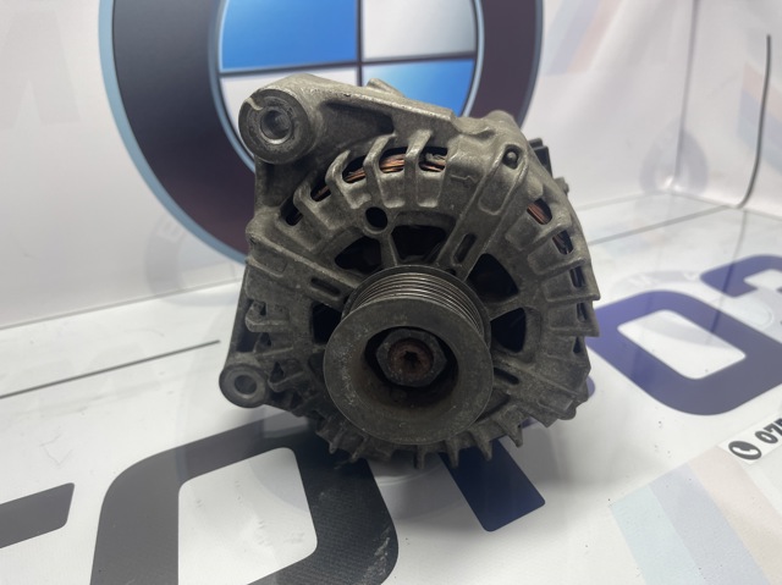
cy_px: 292
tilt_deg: -25.1
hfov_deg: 69.4
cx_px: 391
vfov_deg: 54.8
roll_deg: +1.7
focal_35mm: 25
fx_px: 564
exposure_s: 1/100
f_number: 1.6
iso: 64
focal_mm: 5.1
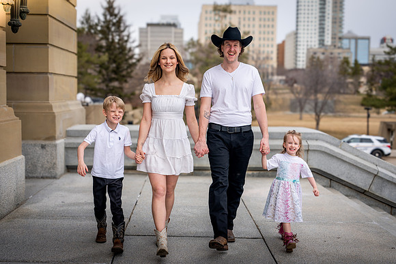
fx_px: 550
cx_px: 198
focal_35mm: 50
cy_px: 132
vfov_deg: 27.0
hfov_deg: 39.6
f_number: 2.8
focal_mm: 50
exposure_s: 1/1000
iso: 100
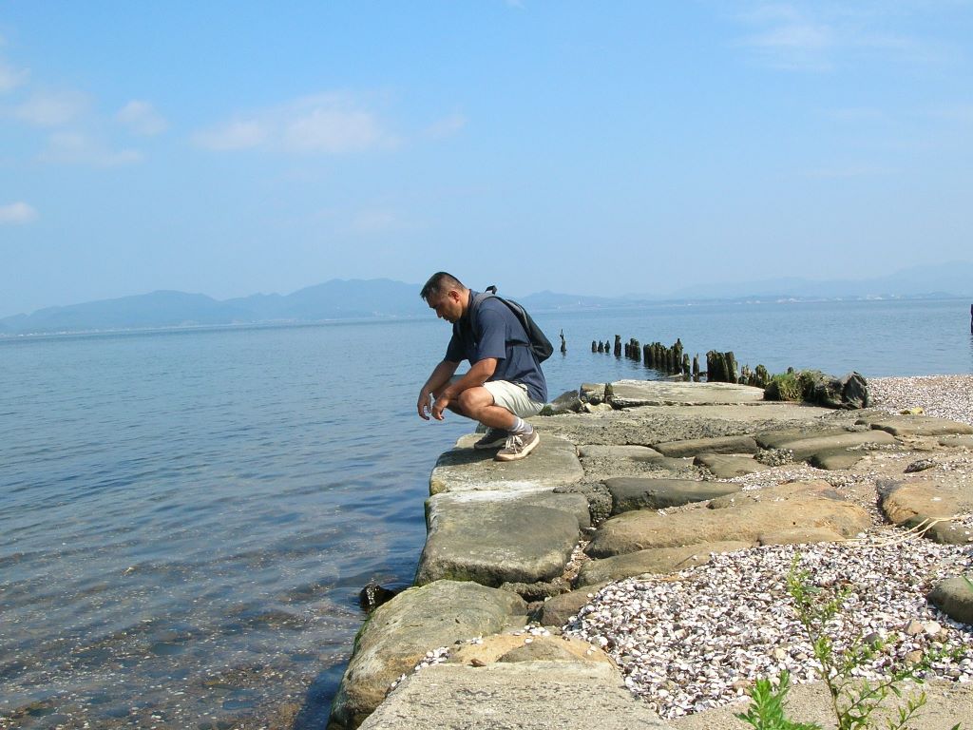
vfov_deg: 40.7
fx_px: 984
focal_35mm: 35
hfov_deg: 52.6
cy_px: 365
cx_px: 486
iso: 50
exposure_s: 1/243
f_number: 5.6
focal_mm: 5.8
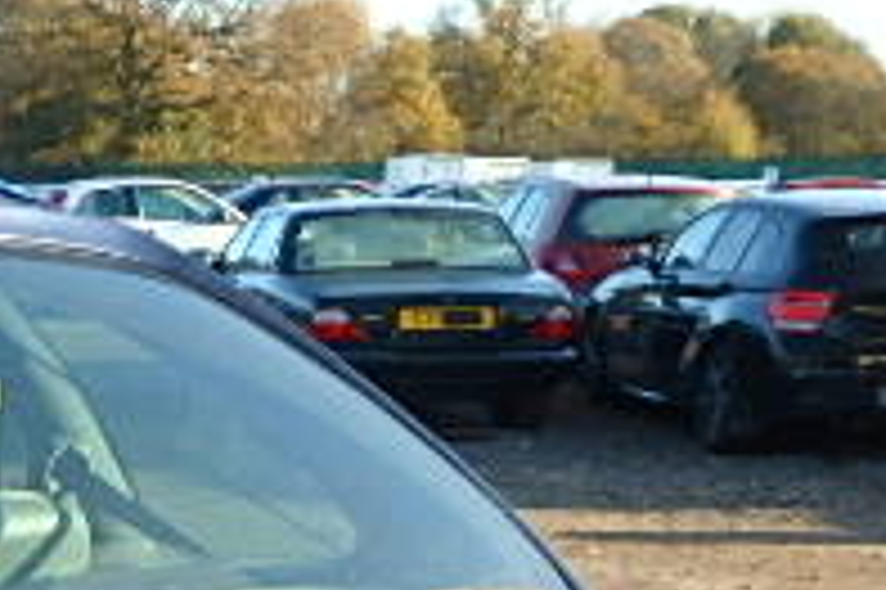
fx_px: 2828
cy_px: 1063
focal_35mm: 115
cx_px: -436
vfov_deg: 11.1
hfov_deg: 16.3
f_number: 4.9
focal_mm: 6
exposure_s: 1/160
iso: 125
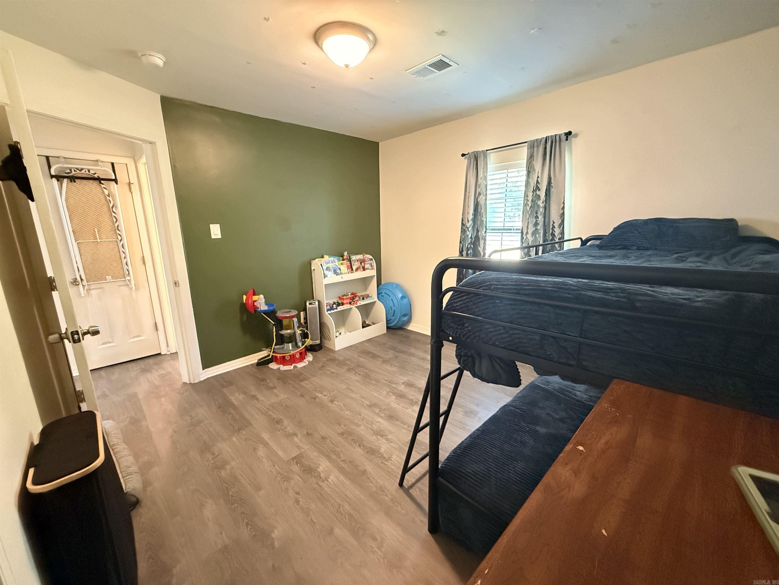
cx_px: 390
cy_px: 292
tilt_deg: -11.8
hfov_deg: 102.1
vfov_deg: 85.7
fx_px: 315
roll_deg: +0.8
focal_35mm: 14
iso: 1250
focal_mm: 2.22
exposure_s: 1/60
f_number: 2.2
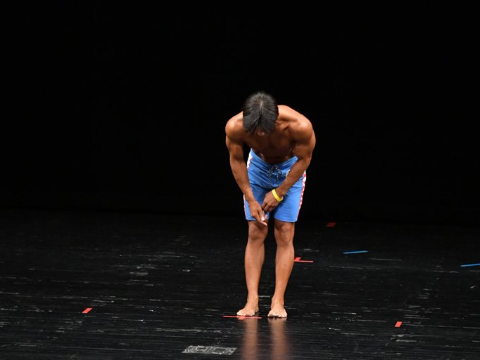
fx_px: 4077
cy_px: 180
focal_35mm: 294
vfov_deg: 5.1
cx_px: 251
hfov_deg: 6.7
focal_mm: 180
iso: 3200
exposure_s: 1/400
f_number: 5.6
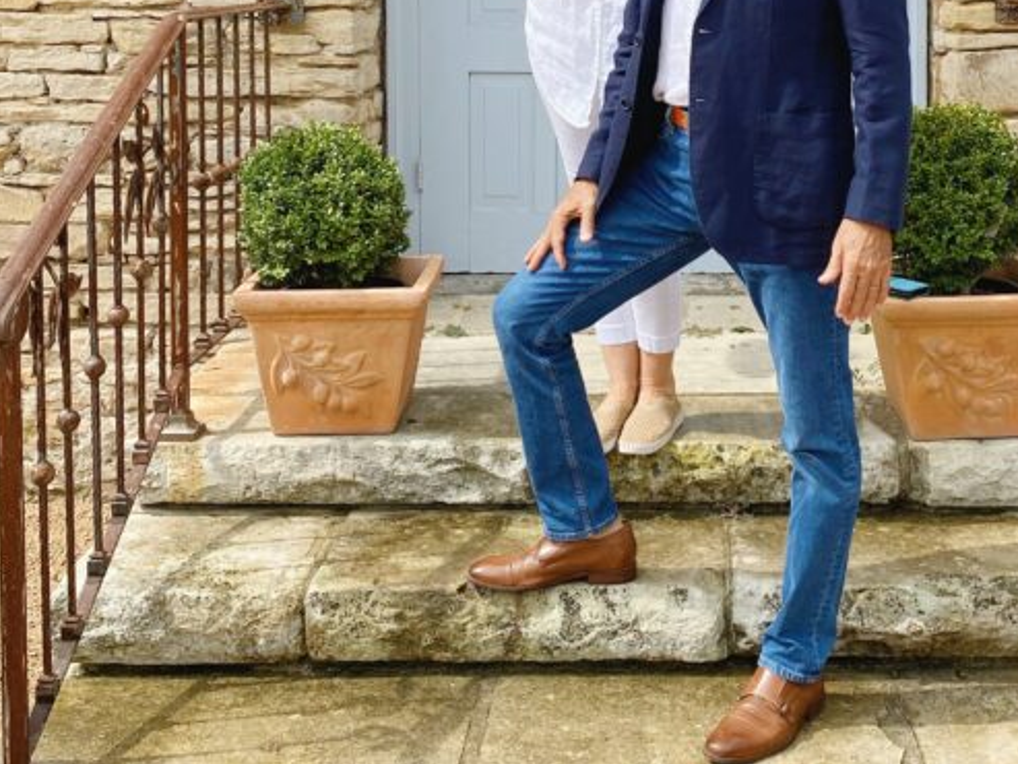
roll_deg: -0.1
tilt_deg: -1.7
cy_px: 39
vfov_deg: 25.9
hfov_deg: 35.3
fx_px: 1588
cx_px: 655
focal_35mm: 54
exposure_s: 1/1898
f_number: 1.8
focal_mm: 4.25
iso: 32
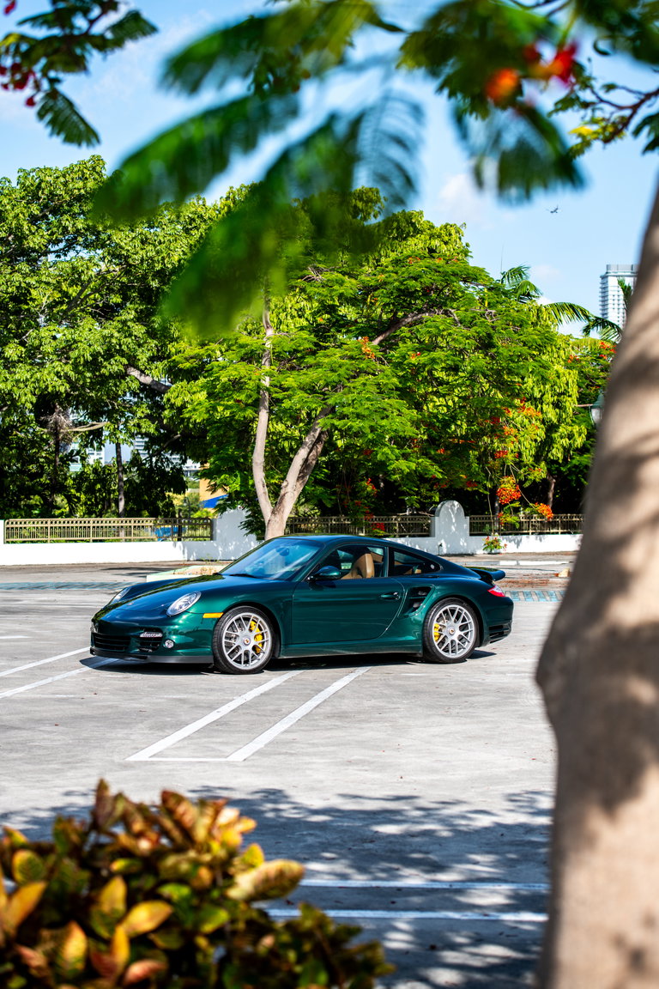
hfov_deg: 19.5
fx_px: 1922
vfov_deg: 28.8
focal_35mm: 70
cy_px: 494
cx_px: 330
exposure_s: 1/320
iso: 100
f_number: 4
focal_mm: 70
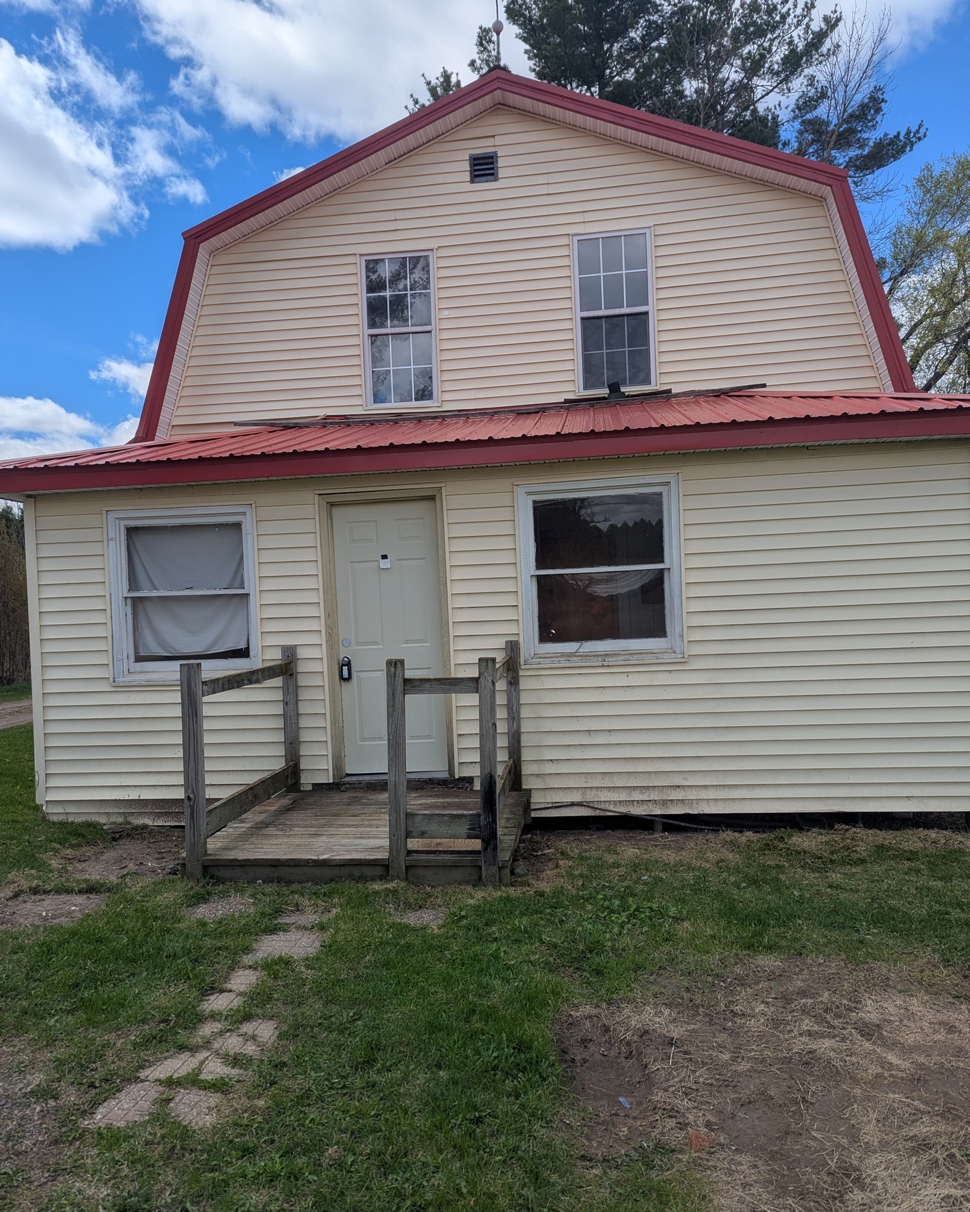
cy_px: 629
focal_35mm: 25
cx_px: 485
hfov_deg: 56.8
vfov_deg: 68.1
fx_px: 897
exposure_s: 1/1664
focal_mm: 6.81
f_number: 1.85
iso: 26
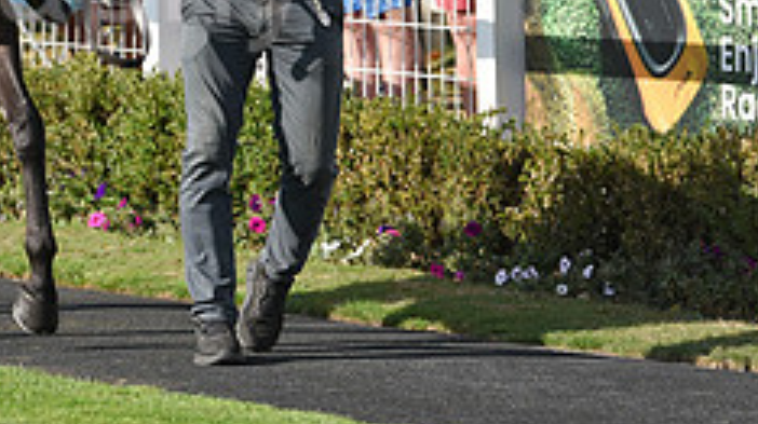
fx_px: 7830
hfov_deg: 5.5
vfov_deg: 3.1
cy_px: -183
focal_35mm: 390
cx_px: -100
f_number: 5.6
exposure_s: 1/2000
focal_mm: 150
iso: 500
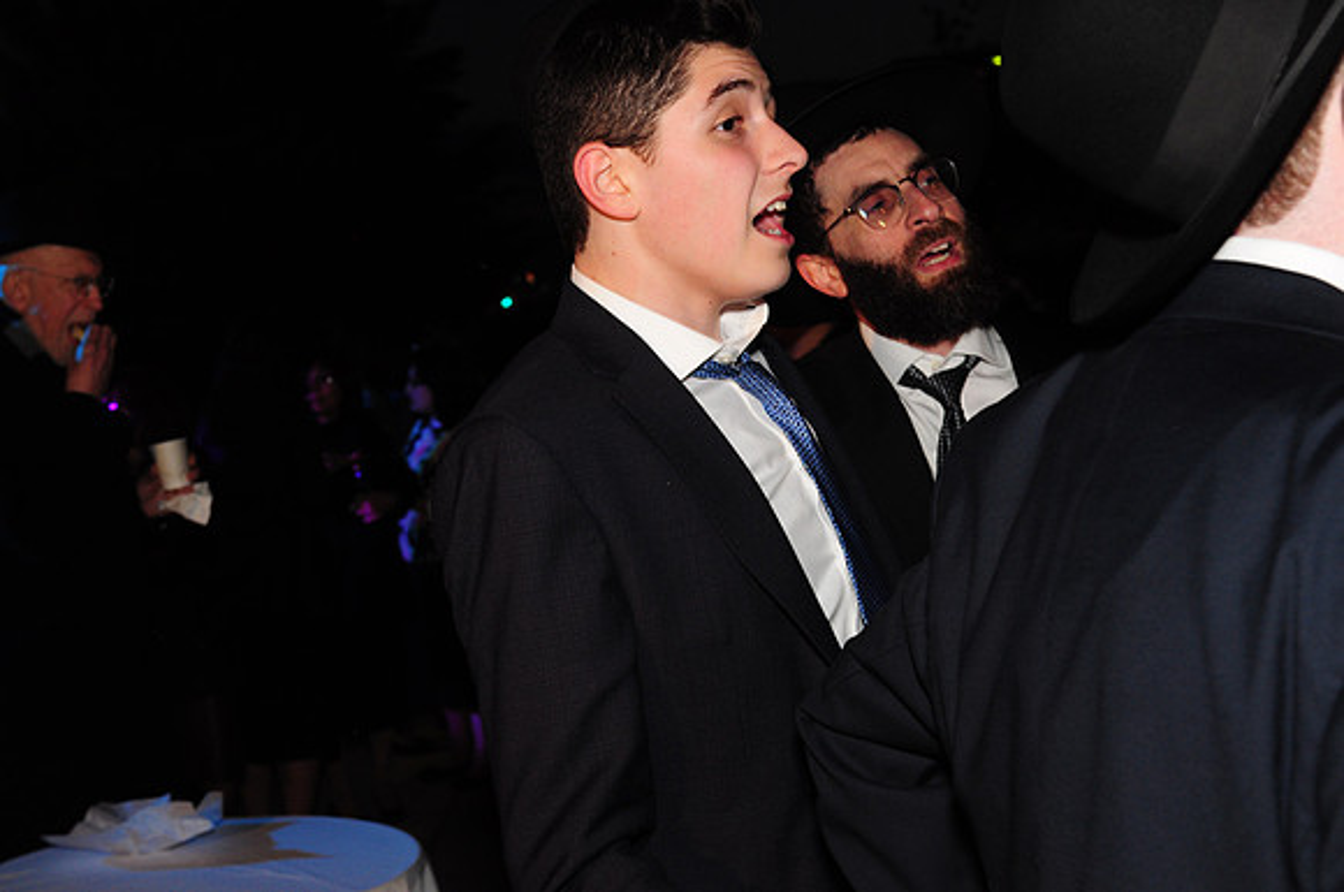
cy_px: 446
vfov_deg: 22.6
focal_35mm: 60
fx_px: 2237
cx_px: 672
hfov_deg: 33.4
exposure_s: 1/60
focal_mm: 40
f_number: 5
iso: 800
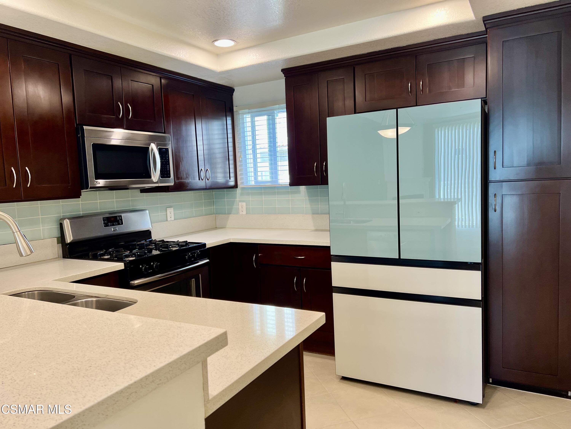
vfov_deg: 53.1
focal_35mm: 26
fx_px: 429
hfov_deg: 67.3
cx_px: 286
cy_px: 214
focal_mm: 5.7
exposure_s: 1/60
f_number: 1.5
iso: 80
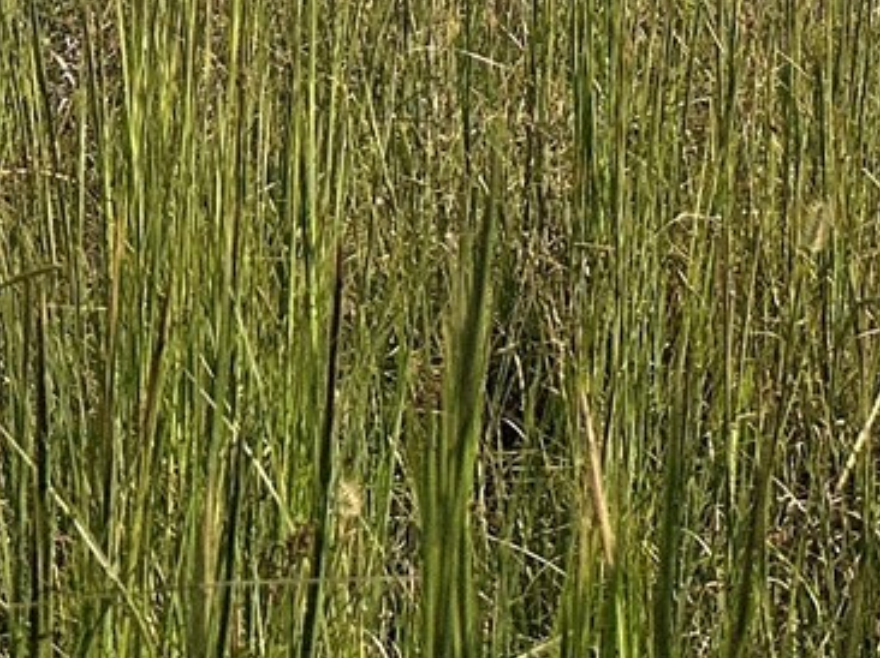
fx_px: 3201
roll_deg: -2.8
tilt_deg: -0.3
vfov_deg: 10.2
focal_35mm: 126
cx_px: 1286
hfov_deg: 14.7
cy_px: -934
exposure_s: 1/6623
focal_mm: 6.86
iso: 80
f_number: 1.78
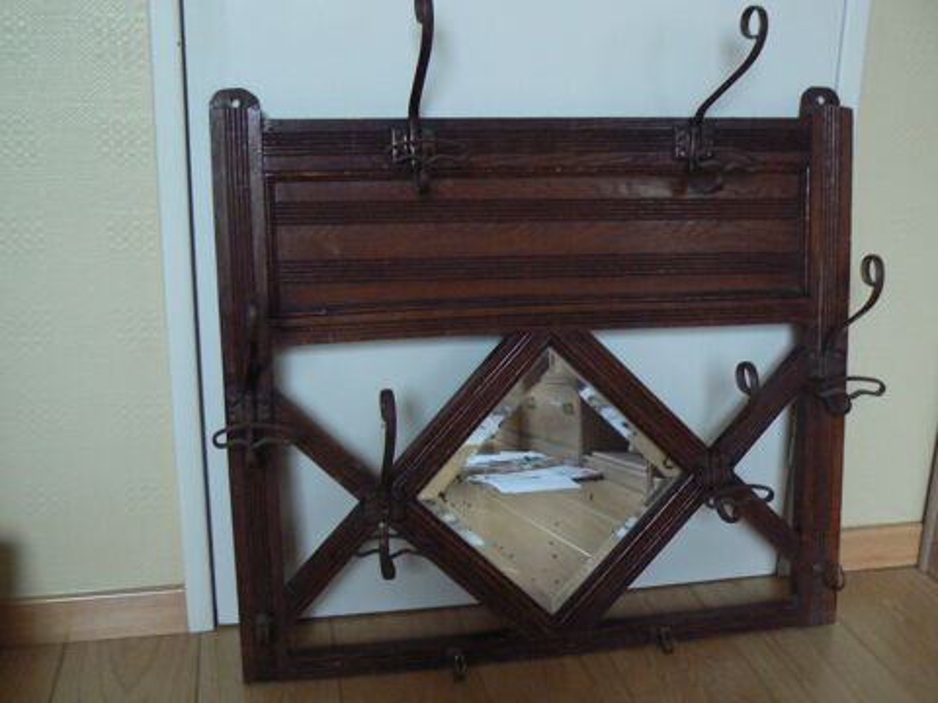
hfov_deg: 46.8
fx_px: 1084
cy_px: 352
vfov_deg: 36.0
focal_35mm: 40
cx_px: 469
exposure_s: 1/6
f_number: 2.8
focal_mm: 6.6
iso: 200
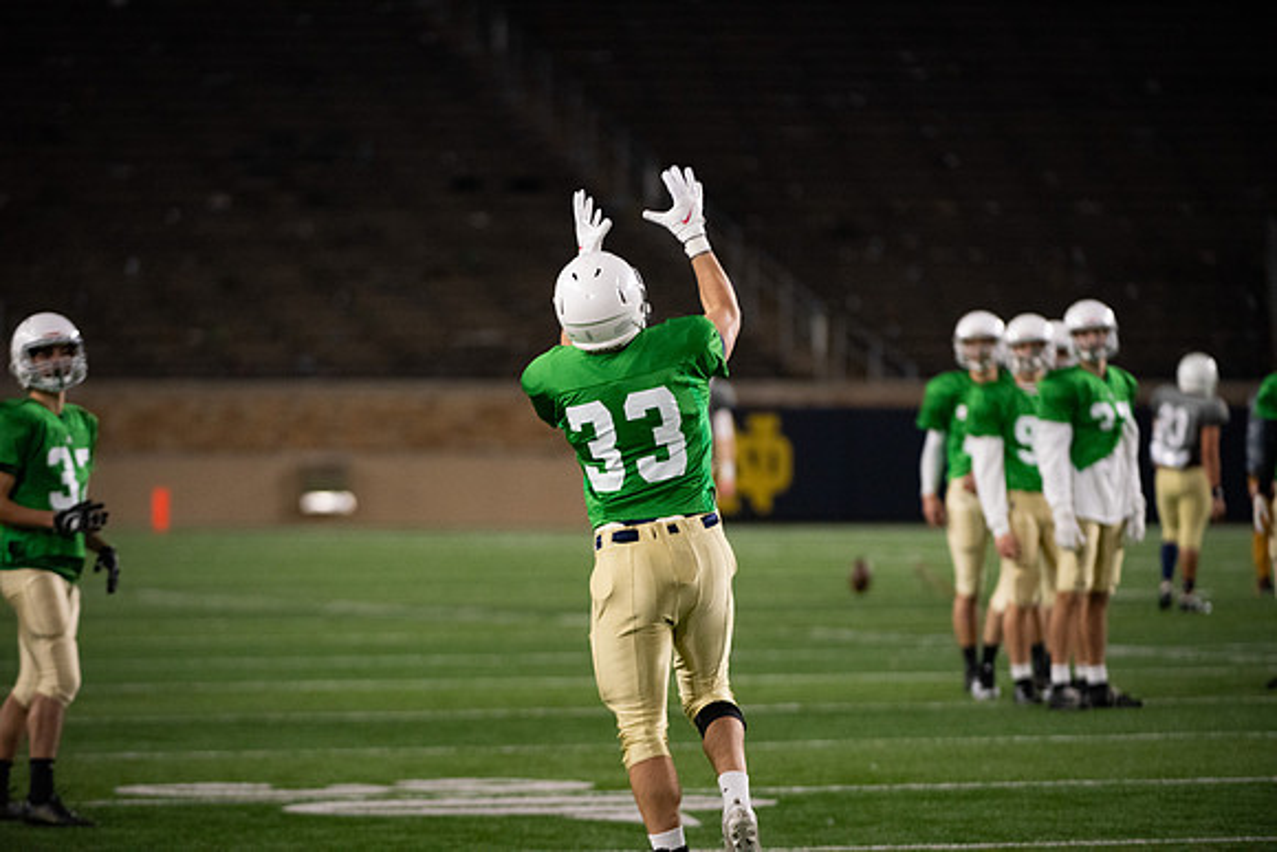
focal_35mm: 280
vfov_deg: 4.9
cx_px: 638
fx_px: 9934
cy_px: 426
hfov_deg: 7.4
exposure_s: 1/500
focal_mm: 280
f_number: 4
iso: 4000
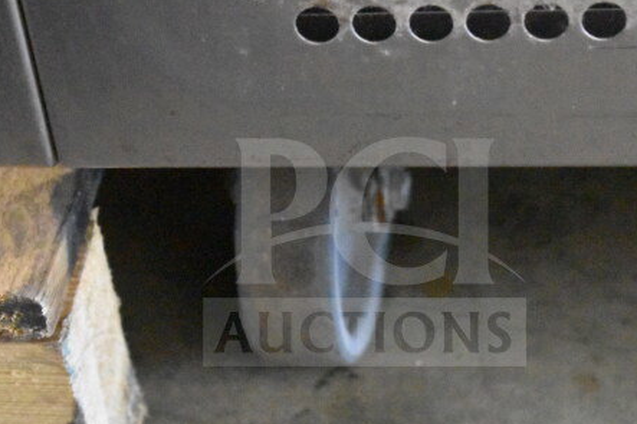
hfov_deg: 18.0
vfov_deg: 12.0
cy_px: 252
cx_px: 364
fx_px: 2011
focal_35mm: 114
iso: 25600
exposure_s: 1/50
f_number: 5.6
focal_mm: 55
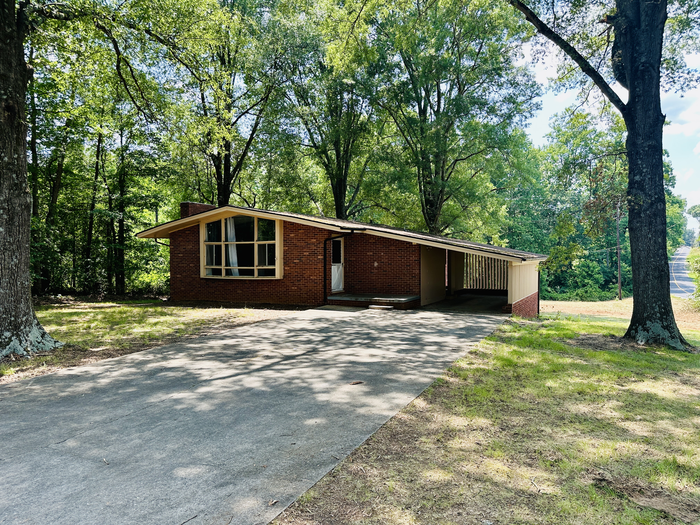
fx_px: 485
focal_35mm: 24
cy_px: 262
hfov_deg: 71.6
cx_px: 350
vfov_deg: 56.8
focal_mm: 6.86
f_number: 1.78
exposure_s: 1/650
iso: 80
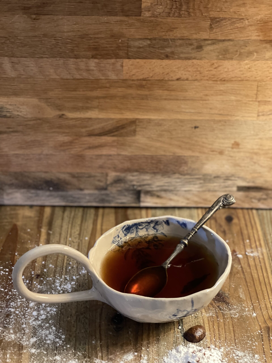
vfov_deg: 30.3
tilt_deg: -34.4
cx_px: 136
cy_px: 182
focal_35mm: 64
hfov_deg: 22.9
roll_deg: -2.3
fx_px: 671
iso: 400
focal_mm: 7.5
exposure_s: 1/14
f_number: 2.2
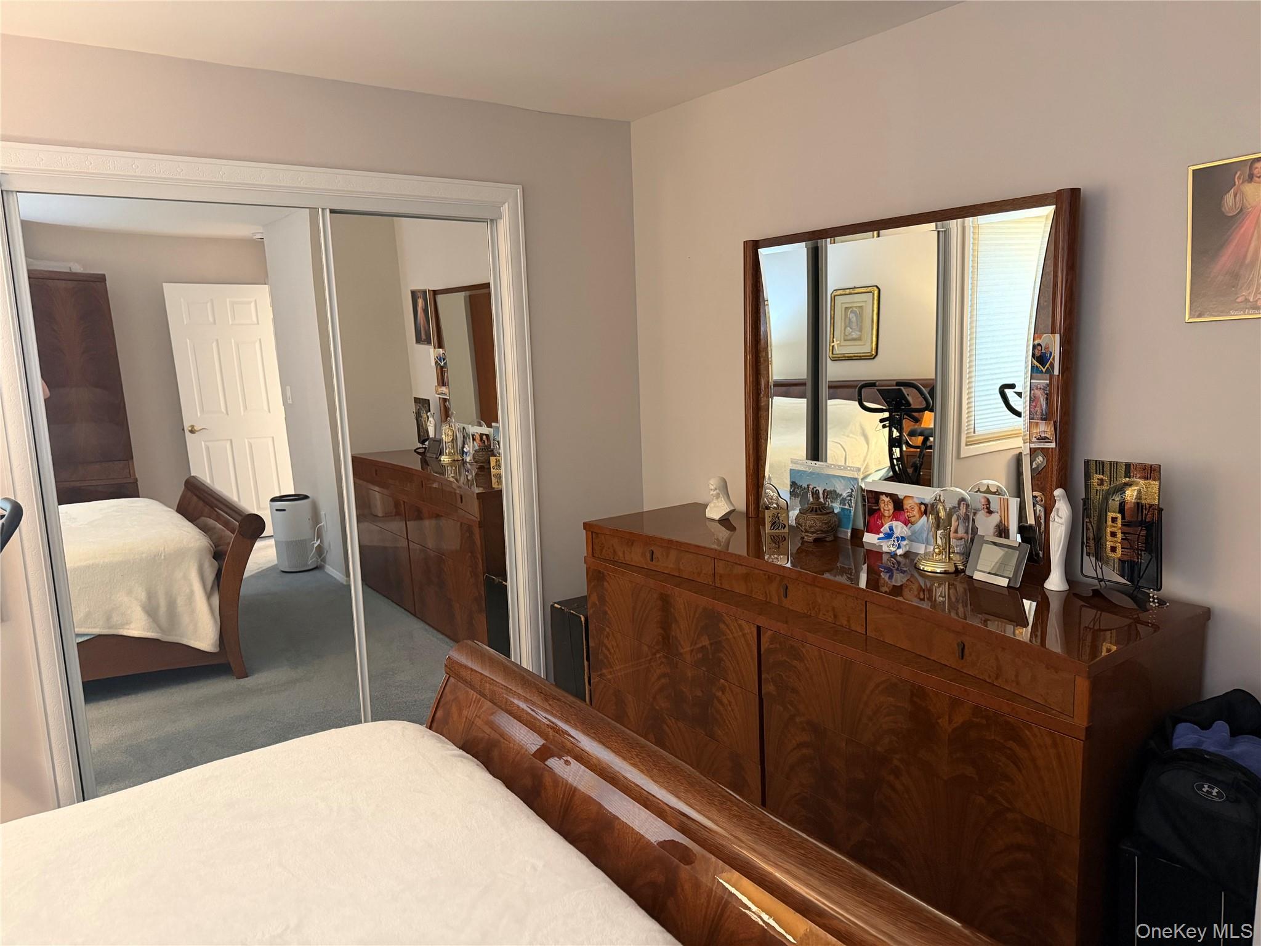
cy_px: 473
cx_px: 630
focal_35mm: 24
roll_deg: +2.1
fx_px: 874
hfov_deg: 71.6
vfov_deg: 56.8
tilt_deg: -10.5
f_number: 1.78
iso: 640
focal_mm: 6.76
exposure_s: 1/40
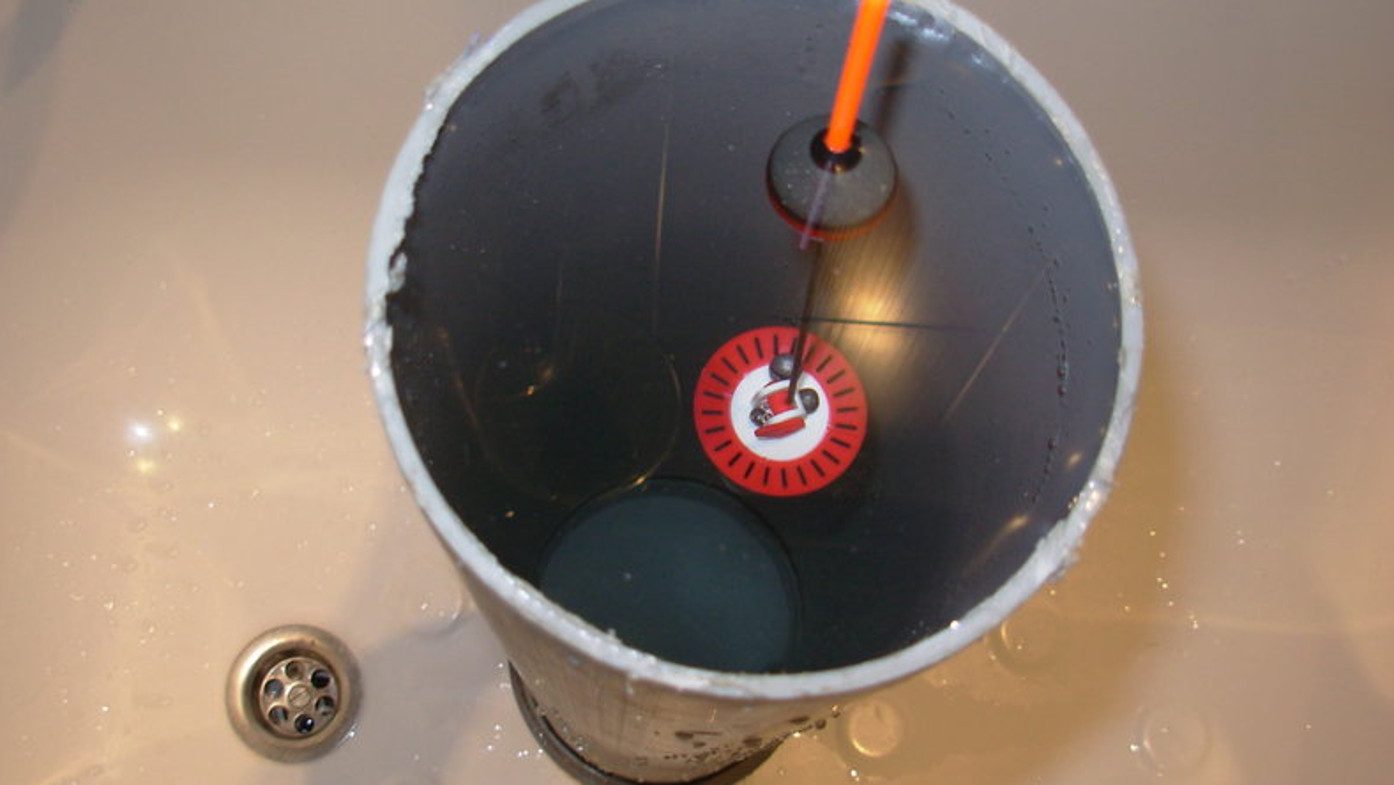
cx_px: 689
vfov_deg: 28.4
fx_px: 1553
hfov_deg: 48.4
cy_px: 373
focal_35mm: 42
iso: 50
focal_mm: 6.3
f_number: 2.9
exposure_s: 1/32
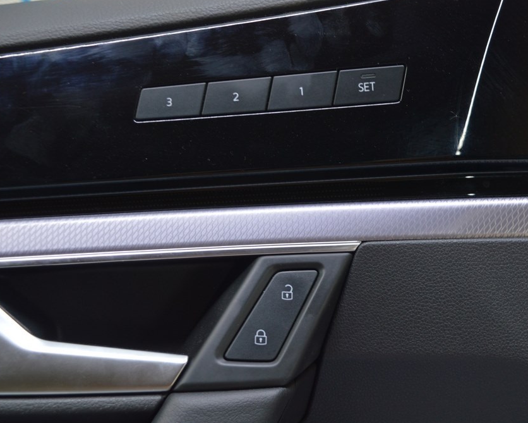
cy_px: 212
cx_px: 254
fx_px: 969
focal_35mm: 62
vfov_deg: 24.6
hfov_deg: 30.5
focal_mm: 36
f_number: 5.6
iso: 400
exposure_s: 1/20
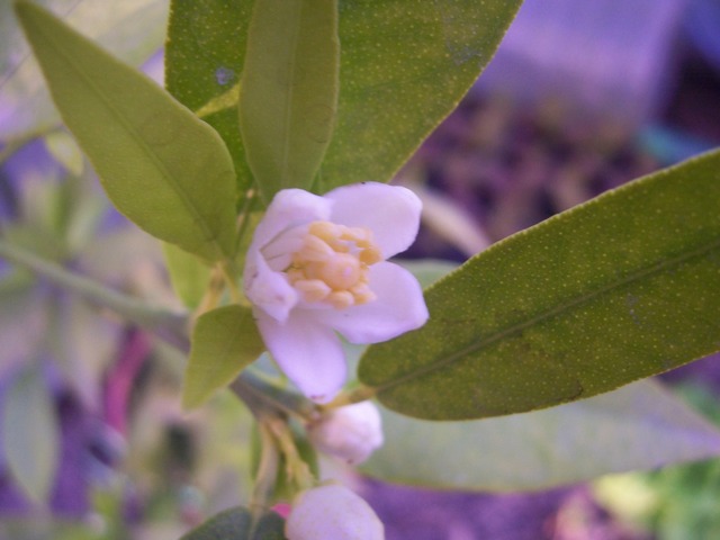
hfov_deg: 51.4
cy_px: 270
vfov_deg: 39.7
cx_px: 360
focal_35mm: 36
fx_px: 749
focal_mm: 6
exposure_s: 1/30
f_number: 3
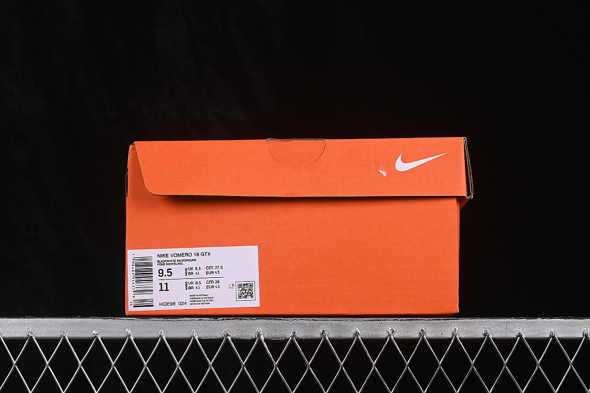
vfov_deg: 18.2
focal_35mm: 75
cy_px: 196
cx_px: 295
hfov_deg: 27.0
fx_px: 1229
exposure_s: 1/80
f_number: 8
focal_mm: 50
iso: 160
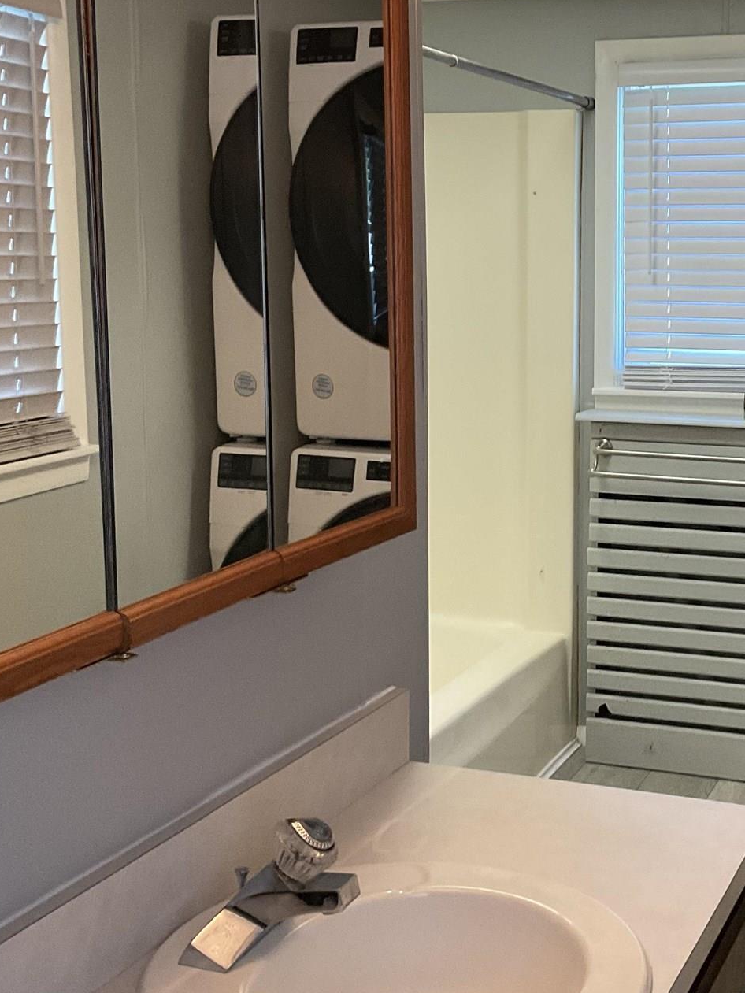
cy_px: 458
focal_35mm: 53
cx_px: 594
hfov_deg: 27.0
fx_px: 1521
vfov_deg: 36.1
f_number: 1.8
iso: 125
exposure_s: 1/60
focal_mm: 3
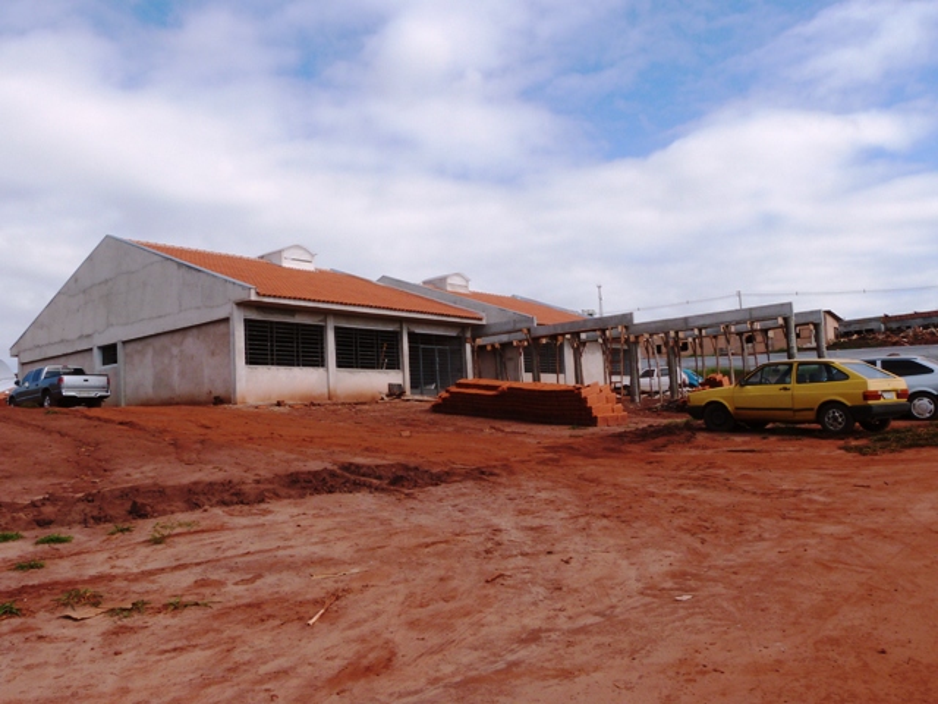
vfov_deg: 46.8
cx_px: 469
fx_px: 813
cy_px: 352
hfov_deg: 60.0
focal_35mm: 30
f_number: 5.6
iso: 100
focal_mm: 5.2
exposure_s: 1/400
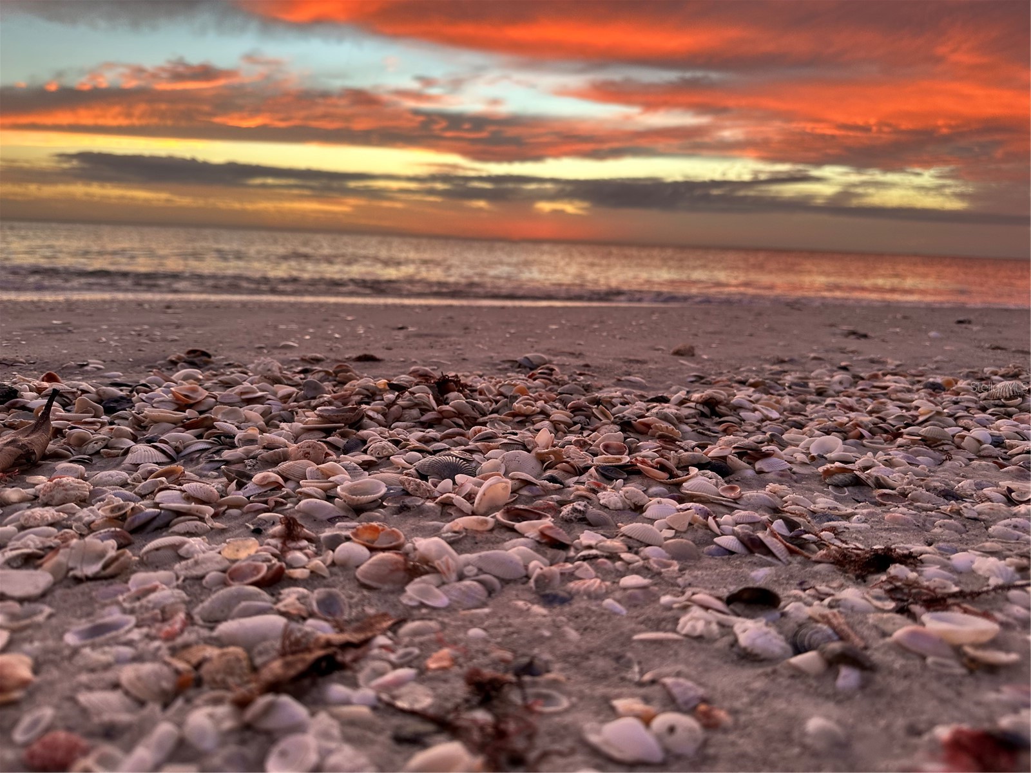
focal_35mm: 24
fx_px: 715
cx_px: 516
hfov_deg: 71.6
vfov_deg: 56.8
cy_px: 386
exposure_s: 1/121
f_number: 1.78
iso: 100
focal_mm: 6.86
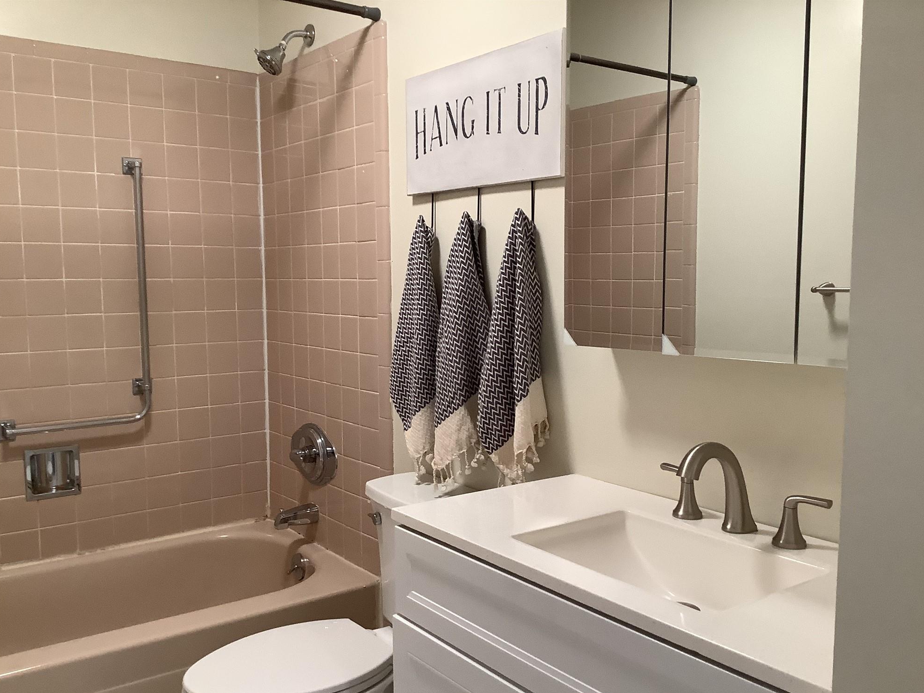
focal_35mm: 32
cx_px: 456
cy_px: 357
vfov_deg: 44.2
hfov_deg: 56.8
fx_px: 854
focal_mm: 3.3
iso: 125
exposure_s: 1/60
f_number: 2.4
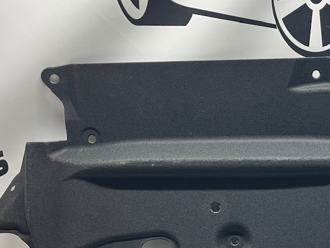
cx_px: 310
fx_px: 543
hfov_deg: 31.8
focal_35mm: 57
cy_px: 204
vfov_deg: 25.2
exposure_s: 1/50
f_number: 1.6
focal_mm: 5.1
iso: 80
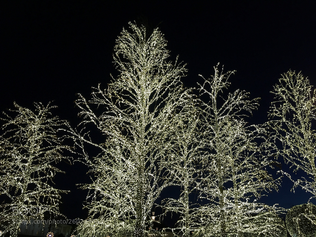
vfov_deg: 48.2
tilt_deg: +26.4
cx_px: 158
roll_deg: -0.8
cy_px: 118
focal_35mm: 29
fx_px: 265
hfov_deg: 61.7
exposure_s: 1/30
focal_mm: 4.15
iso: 125
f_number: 2.2
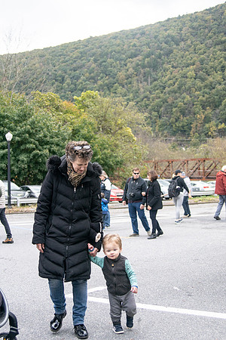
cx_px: 113
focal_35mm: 68
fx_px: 636
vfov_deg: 29.9
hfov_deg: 20.2
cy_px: 170
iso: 400
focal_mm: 45
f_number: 4.5
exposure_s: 1/500
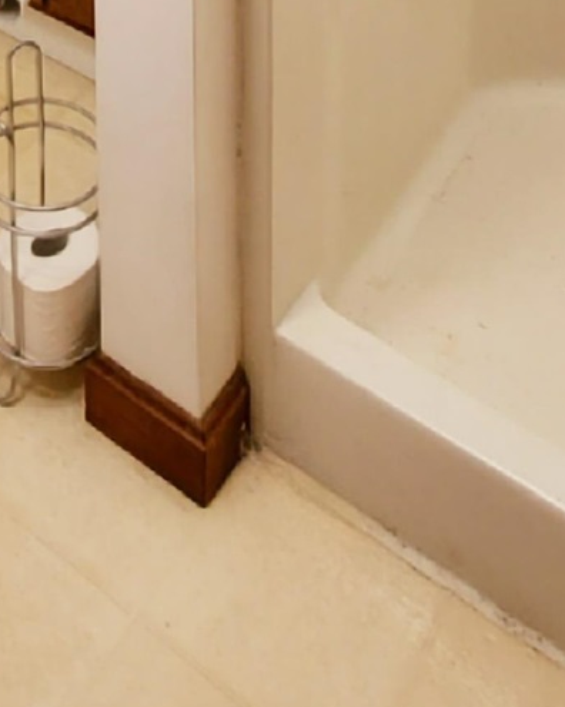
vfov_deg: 21.0
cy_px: -583
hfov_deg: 24.6
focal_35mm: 59
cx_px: 3
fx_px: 1235
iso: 40
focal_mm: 1.74
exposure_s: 1/123
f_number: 2.2
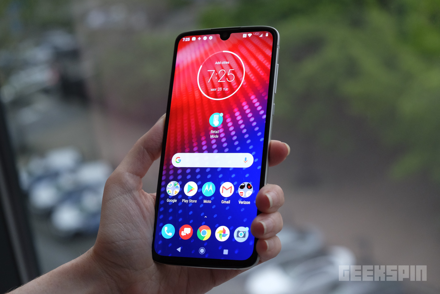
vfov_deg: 20.3
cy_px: 147
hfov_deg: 30.1
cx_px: 220
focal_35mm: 67
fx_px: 819
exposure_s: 1/280
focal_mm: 44.4
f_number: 4
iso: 2000
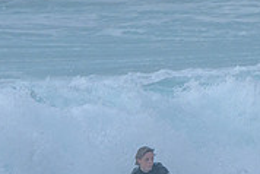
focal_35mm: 1790
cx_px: 139
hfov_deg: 1.2
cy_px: 189
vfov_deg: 0.8
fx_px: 12938
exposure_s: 1/2000
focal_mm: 400
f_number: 9
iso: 500
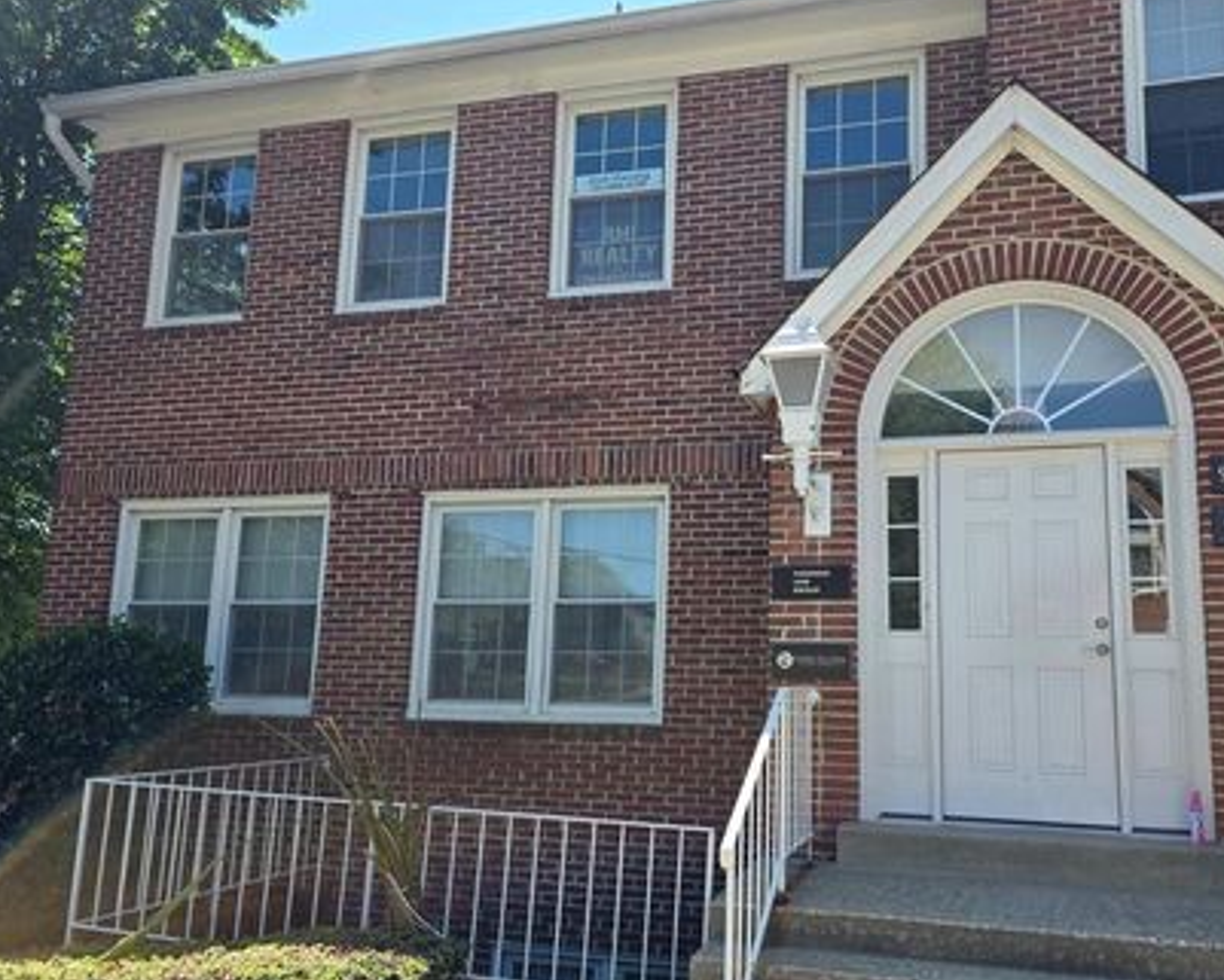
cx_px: 751
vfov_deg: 51.5
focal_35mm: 28
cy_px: 530
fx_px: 1015
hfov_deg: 61.5
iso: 80
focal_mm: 6.3
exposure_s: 1/2321
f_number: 1.7
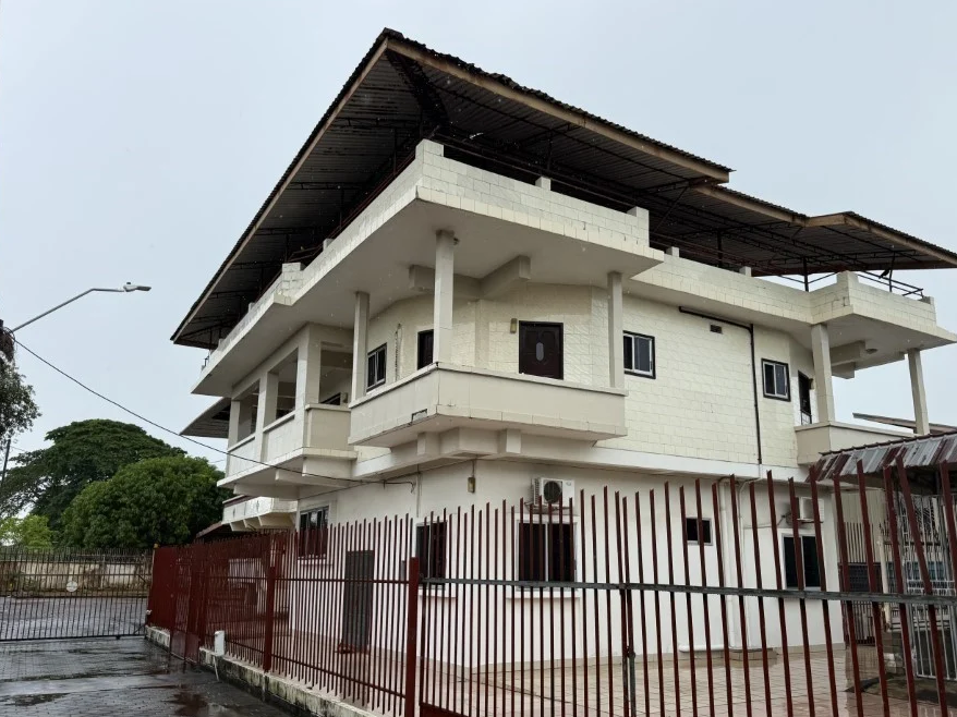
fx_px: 774
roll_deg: -1.0
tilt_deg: +12.4
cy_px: 391
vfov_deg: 49.7
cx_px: 510
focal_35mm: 28
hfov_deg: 63.4
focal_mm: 6.76
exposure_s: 1/2053
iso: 80
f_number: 1.78
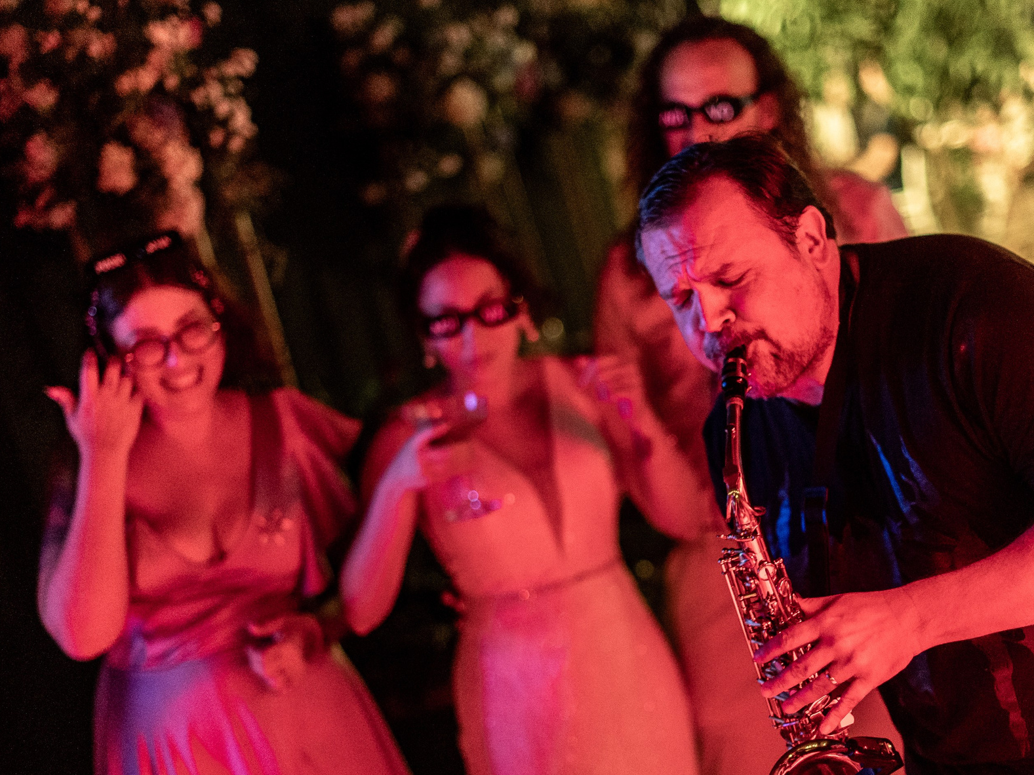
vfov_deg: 18.9
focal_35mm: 78
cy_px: 486
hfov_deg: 25.0
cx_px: 591
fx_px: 2330
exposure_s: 1/250
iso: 3200
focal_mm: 50
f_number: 1.4
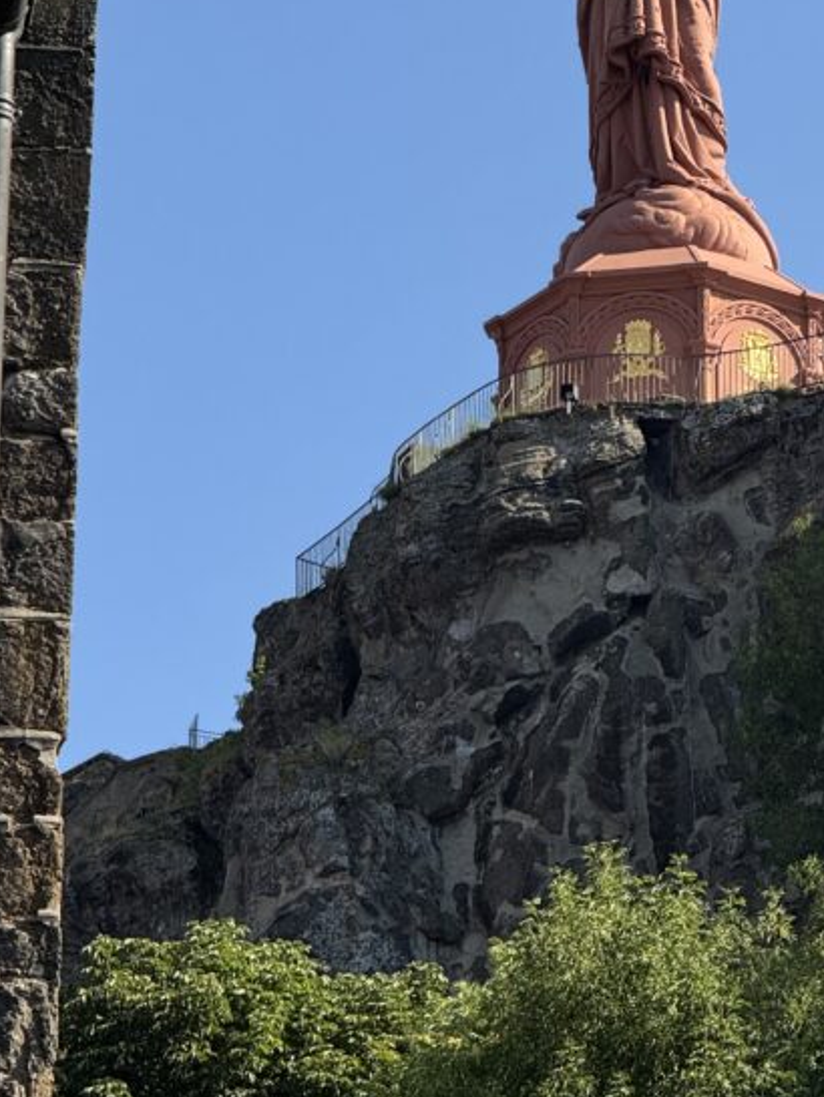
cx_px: 697
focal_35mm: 225
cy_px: 293
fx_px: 7136
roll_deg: +0.2
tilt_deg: +24.8
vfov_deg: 8.8
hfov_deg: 6.6
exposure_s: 1/1342
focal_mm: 15.66
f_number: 2.8
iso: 50
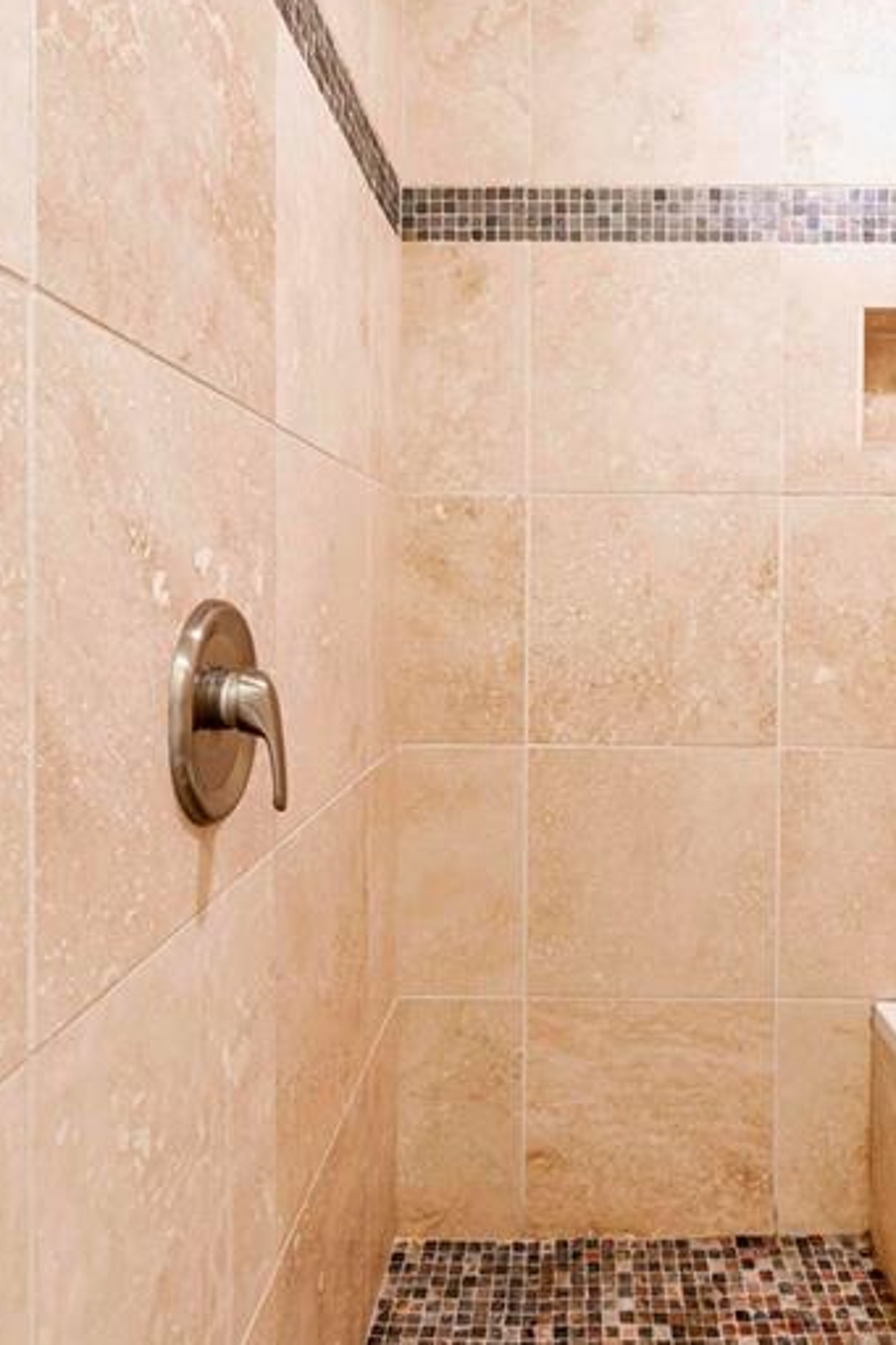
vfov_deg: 73.5
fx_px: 897
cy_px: 599
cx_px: 570
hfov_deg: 52.4
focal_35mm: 24
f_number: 8
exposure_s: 1/2.5
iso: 100
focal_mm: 16
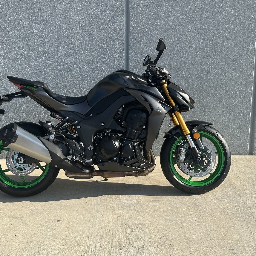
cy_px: 128
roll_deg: +1.1
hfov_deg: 30.0
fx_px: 477
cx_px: 111
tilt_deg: -12.2
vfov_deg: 30.0
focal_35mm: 57
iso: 64
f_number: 1.78
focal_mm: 6.86
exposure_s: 1/2667
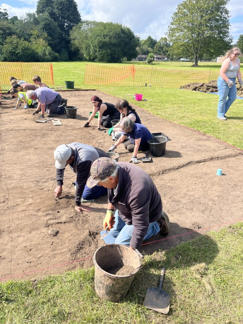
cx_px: 122
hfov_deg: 53.1
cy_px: 162
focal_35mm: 26
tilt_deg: -22.4
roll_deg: -0.6
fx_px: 243
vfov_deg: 67.3
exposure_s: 1/1623
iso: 50
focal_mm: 5.1
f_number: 1.6
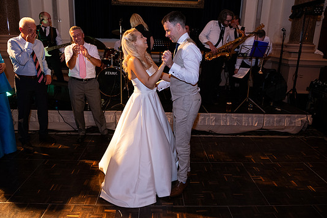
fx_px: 236
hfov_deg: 69.4
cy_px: 106
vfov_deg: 49.5
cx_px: 164
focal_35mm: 26
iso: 1250
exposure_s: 1/160
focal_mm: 24
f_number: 3.5
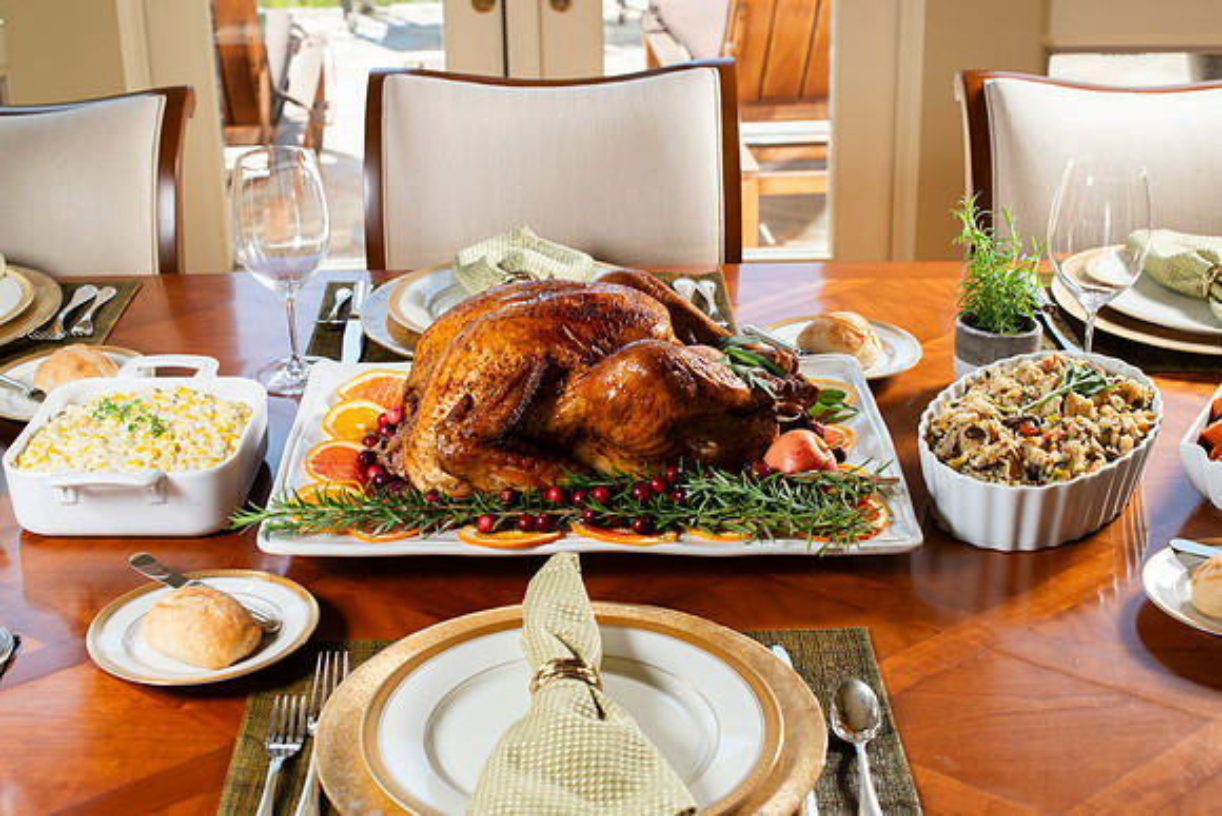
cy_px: 408
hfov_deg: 38.6
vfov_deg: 26.3
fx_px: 1743
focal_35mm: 51
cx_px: 611
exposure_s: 1/160
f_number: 7.1
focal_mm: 50
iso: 250
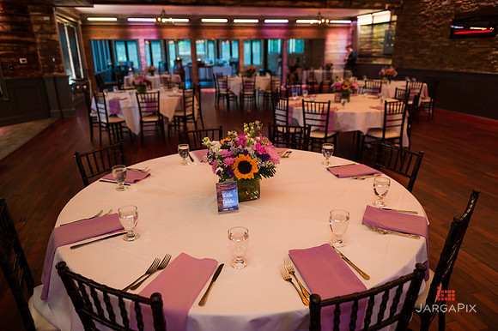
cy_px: 166
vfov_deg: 53.1
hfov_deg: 73.8
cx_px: 249
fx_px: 332
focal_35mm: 24
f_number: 3.2
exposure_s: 1/100
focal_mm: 24
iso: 1600
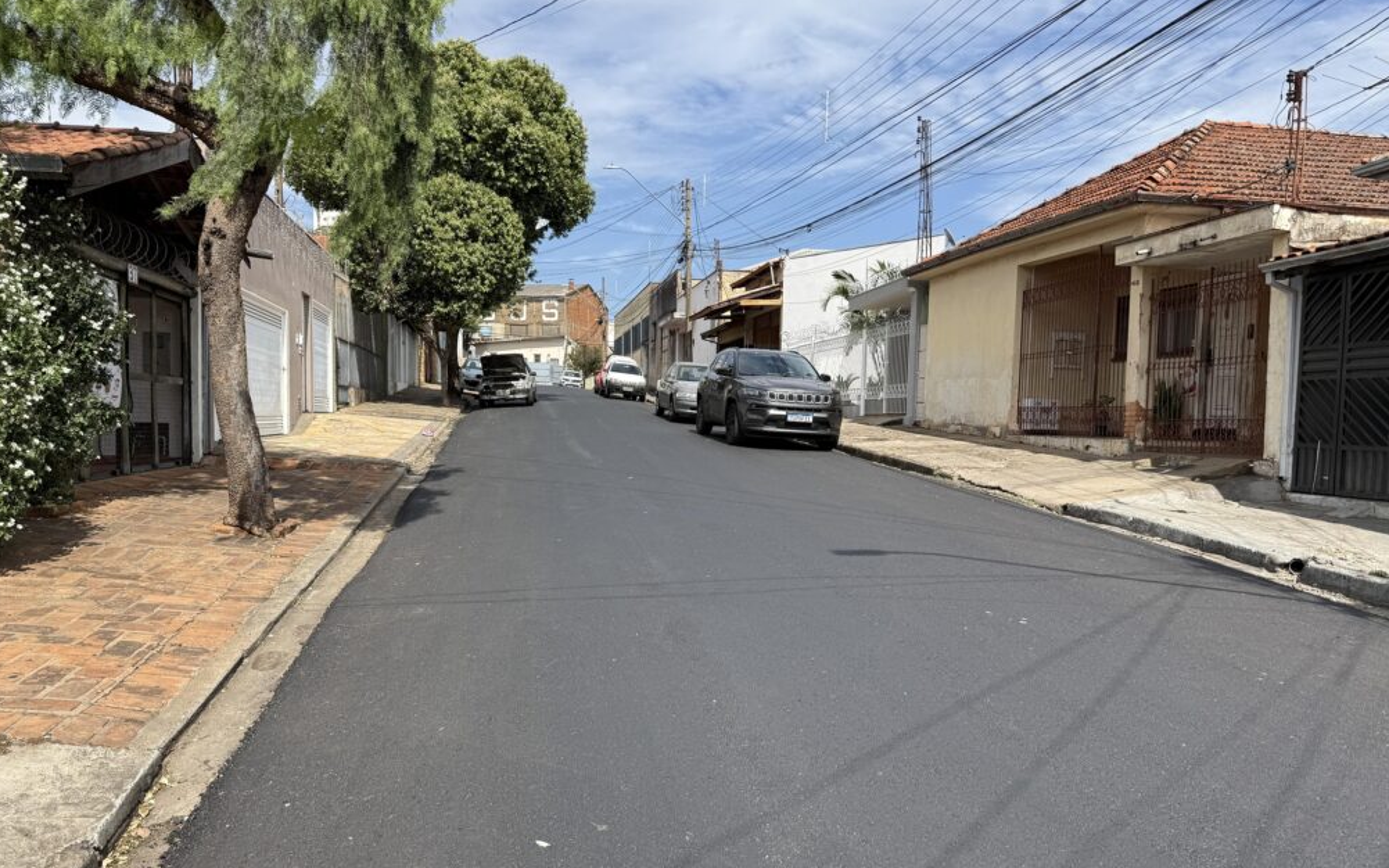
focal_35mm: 26
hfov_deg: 70.4
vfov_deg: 47.5
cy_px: 480
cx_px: 681
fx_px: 984
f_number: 1.78
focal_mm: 6.76
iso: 80
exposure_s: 1/3425
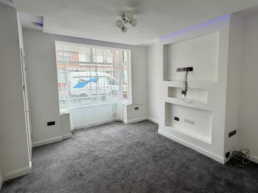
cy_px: 90
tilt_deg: -5.3
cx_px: 148
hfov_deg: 84.1
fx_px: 142
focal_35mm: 19
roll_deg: +0.8
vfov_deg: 68.5
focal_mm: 2.22
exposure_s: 1/121
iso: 40
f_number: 2.2
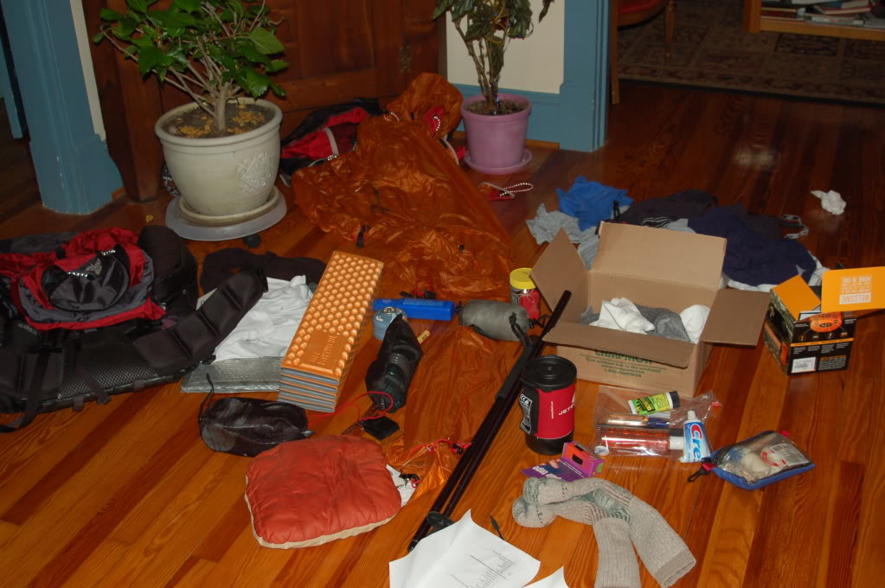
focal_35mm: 42
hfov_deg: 46.4
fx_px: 1031
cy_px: 294
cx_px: 442
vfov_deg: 31.8
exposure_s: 1/60
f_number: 3.5
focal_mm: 28
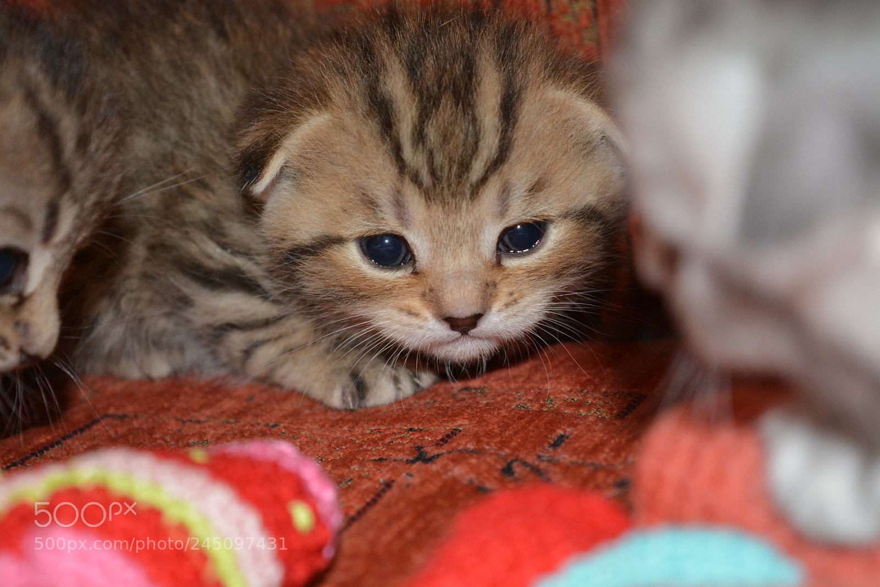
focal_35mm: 82
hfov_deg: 24.6
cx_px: 440
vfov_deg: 16.5
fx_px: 2016
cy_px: 294
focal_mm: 55
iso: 800
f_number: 5.6
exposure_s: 1/60
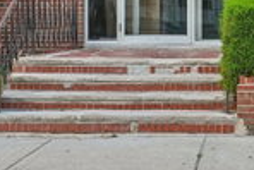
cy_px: -89
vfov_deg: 13.3
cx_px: 126
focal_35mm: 97
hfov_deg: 21.0
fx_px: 685
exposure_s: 1/50
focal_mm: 30
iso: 400
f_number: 8
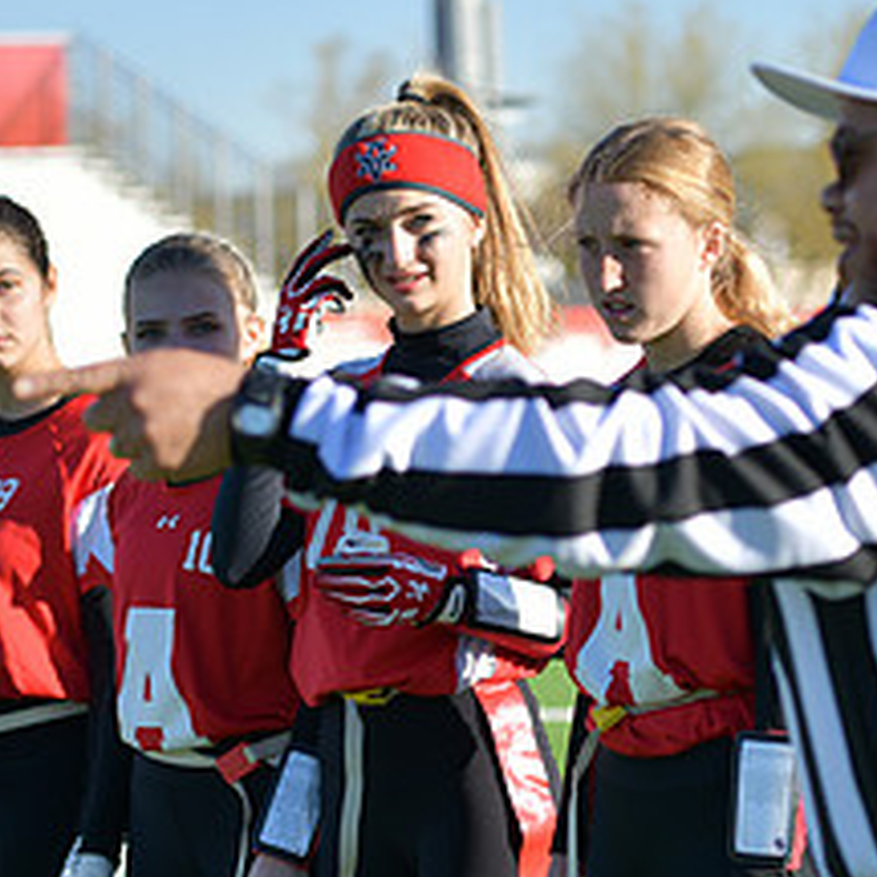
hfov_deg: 10.9
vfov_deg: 10.9
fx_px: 4586
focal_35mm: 160
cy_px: 700
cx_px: 544
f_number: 3.2
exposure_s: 1/1600
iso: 125
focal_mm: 70
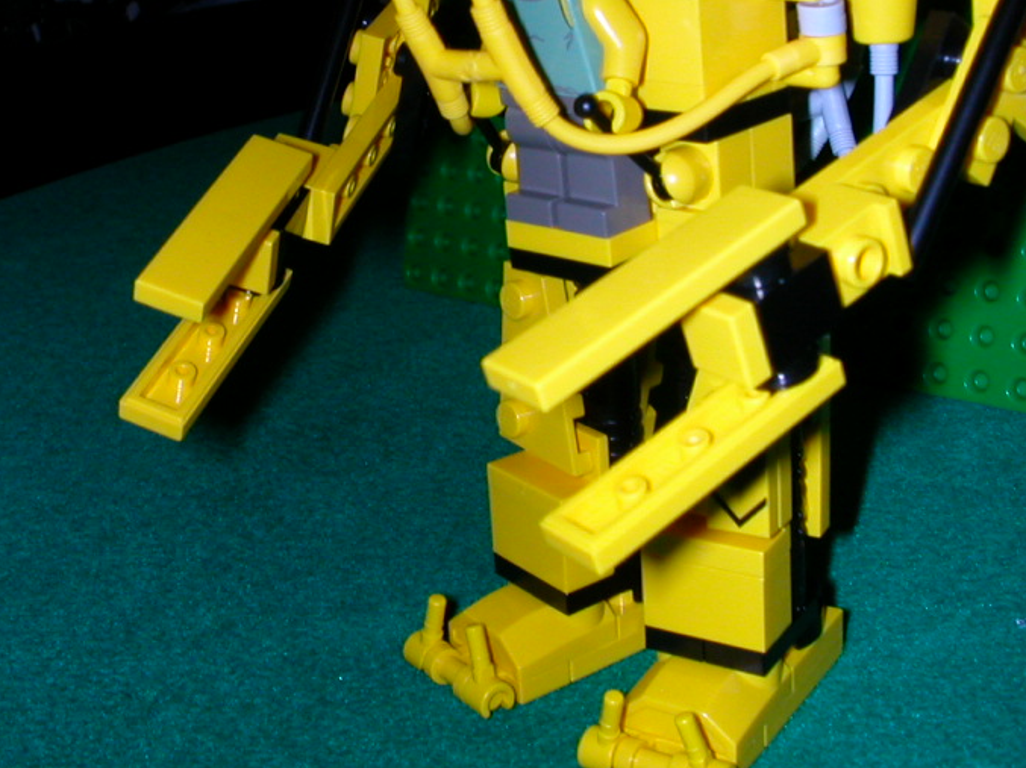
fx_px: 1659
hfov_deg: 34.4
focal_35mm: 56
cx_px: 502
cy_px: 192
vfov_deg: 25.8
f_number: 4.5
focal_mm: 5.6
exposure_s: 1/59.9
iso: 100
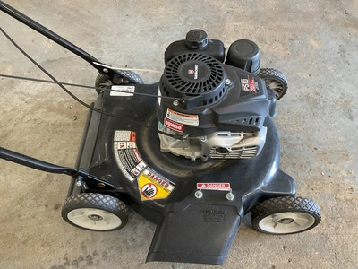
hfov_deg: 61.7
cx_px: 179
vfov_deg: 48.2
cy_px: 134
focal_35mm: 29
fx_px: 300
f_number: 1.8
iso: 200
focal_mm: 3
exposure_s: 1/40
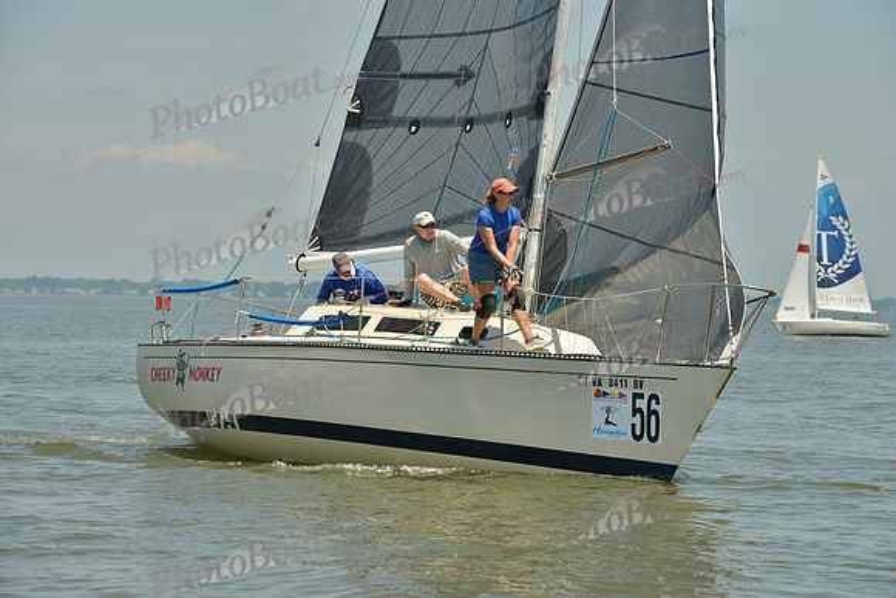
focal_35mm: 145
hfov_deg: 14.2
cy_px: 299
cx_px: 448
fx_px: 3610
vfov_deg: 9.5
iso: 280
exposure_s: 1/800
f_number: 10
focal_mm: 145
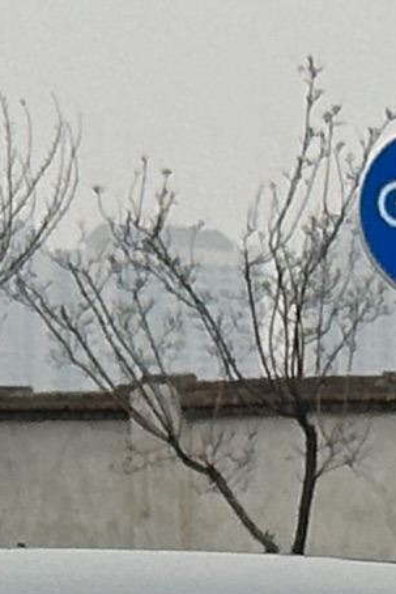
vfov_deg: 4.6
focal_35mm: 443
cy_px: 1162
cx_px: 8
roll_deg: -0.5
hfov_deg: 3.1
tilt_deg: -4.4
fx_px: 7303
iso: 64
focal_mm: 6.86
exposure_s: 1/5556
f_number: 1.78
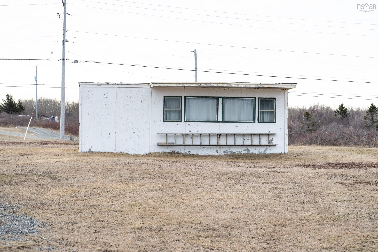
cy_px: 126
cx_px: 189
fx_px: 735
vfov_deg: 19.5
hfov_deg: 28.8
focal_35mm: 70
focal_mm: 70
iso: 200
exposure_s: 1/640
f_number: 5
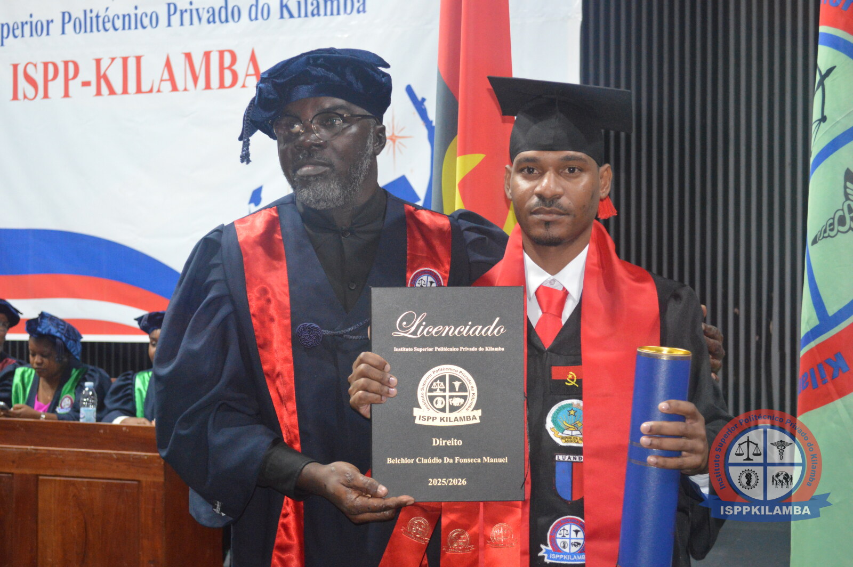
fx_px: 1349
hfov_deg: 35.1
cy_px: 284
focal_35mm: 57
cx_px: 426
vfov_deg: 23.7
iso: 2500
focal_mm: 38
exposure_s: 1/60
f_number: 5
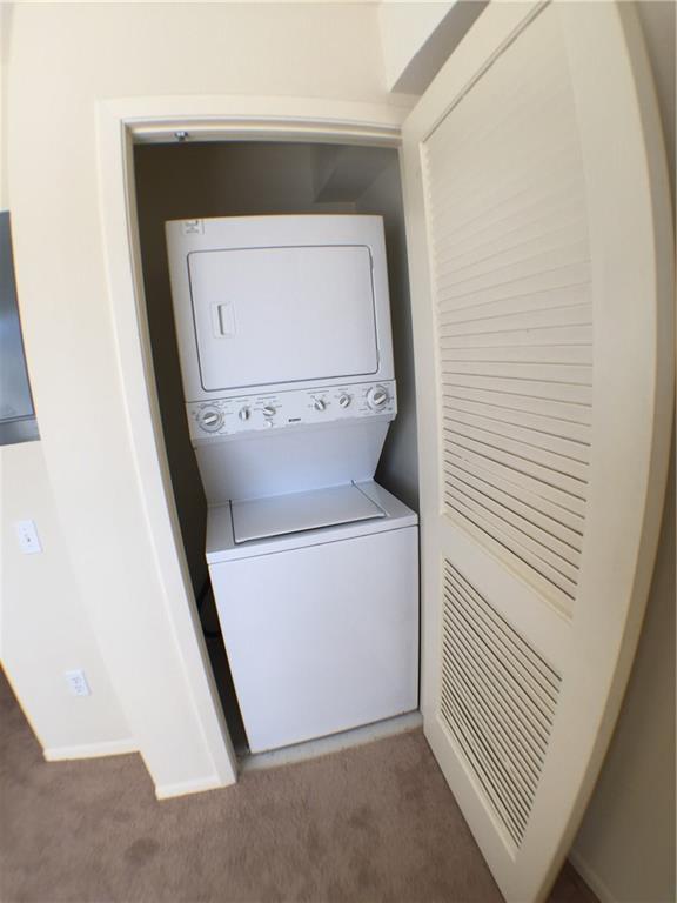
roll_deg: +2.8
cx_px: 338
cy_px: 452
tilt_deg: -14.0
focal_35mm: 29
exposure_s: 1/60
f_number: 2.2
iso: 32
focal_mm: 4.15
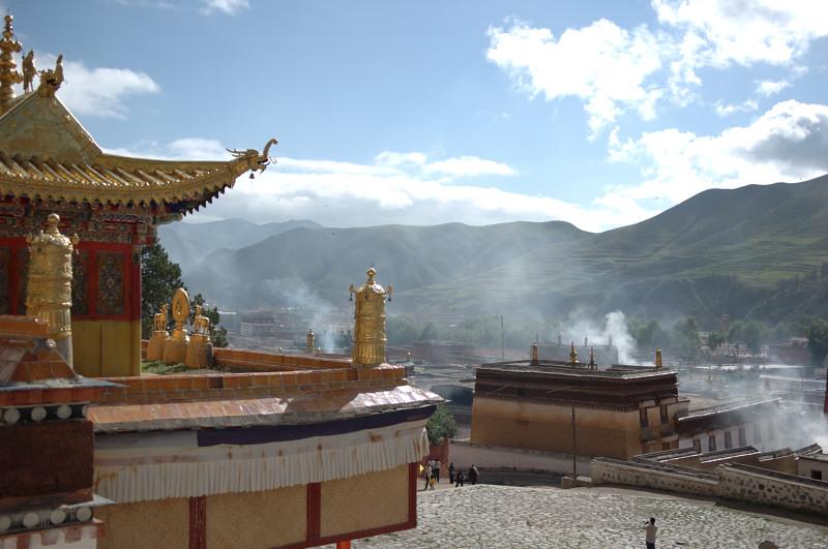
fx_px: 965
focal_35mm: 42
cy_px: 274
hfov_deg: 46.5
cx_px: 414
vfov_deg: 31.8
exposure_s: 1/6400
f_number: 2.8
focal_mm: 28
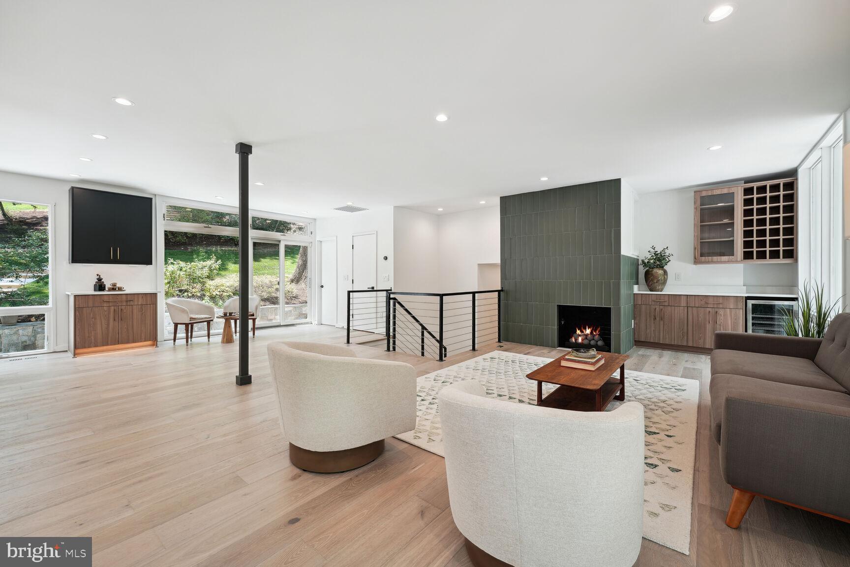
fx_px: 331
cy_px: 284
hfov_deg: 104.3
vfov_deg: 81.2
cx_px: 425
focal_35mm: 14
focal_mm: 14
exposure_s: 1/15
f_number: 8
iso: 200
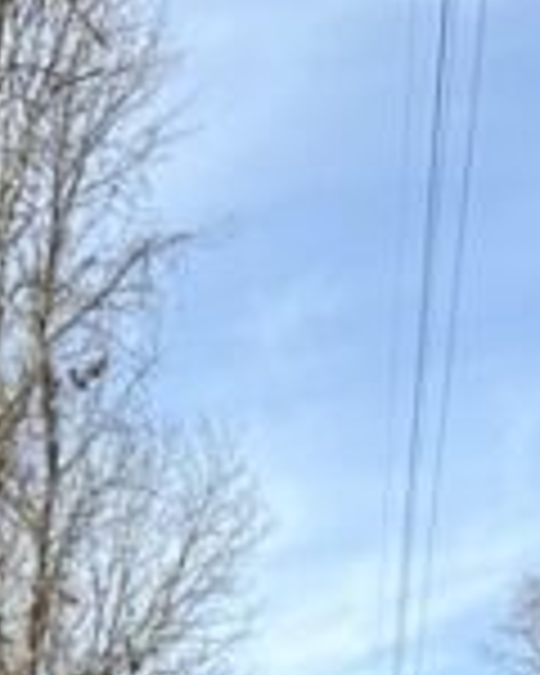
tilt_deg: +4.7
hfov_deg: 9.6
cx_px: 126
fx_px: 3196
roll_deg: -0.8
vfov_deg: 10.7
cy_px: 1462
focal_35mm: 160
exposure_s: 1/999
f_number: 1.78
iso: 80
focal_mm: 6.86
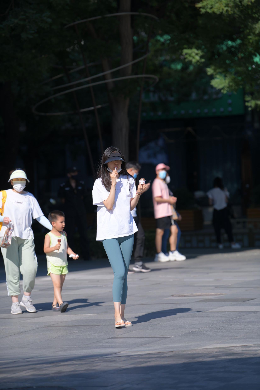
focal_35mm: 200
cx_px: 130
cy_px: 195
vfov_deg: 10.3
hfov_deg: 6.9
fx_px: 2166
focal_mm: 200
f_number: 4
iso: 80
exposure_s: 1/800
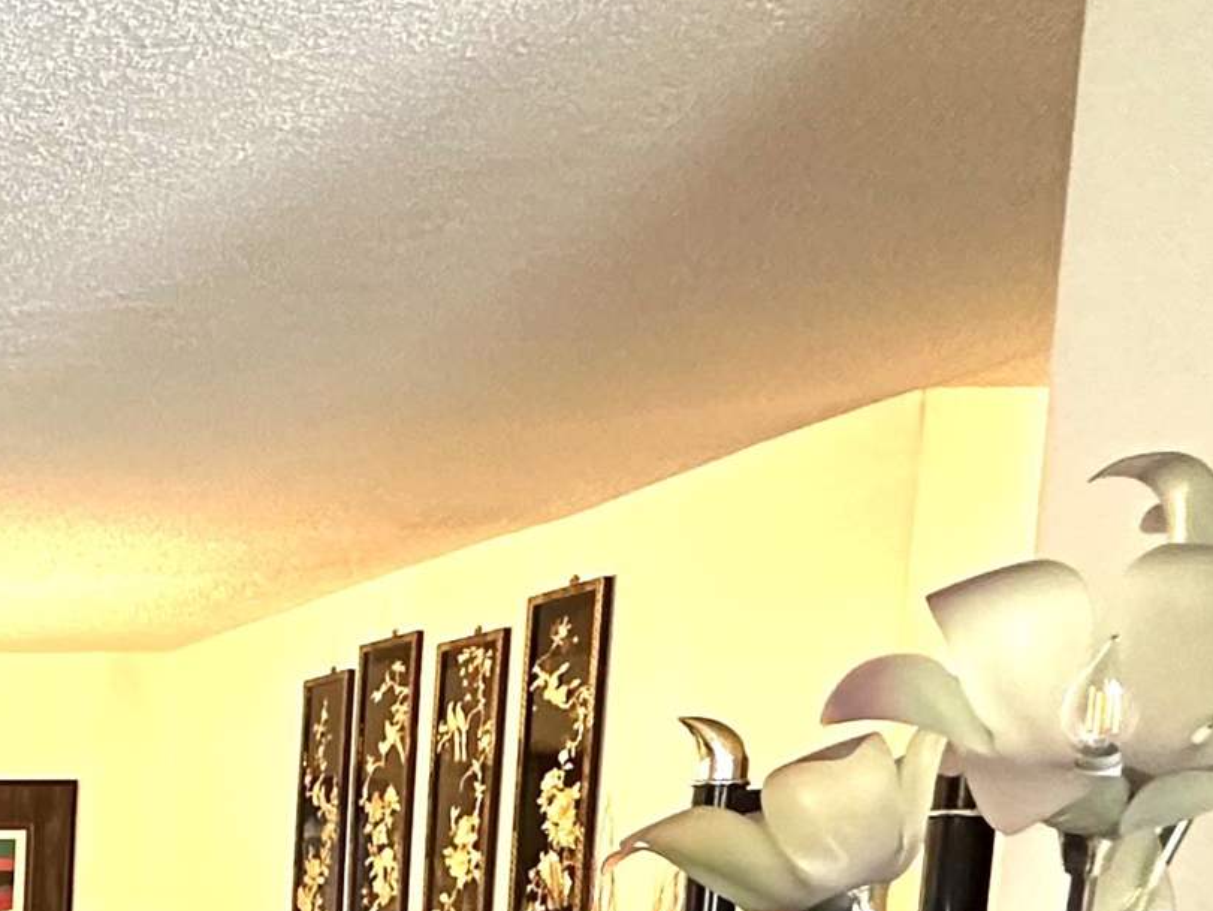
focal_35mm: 53
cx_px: -518
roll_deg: +0.3
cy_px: 1125
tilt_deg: -6.7
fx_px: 1858
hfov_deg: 27.4
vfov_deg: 24.6
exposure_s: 1/60
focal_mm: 2.22
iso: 400
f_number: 2.2
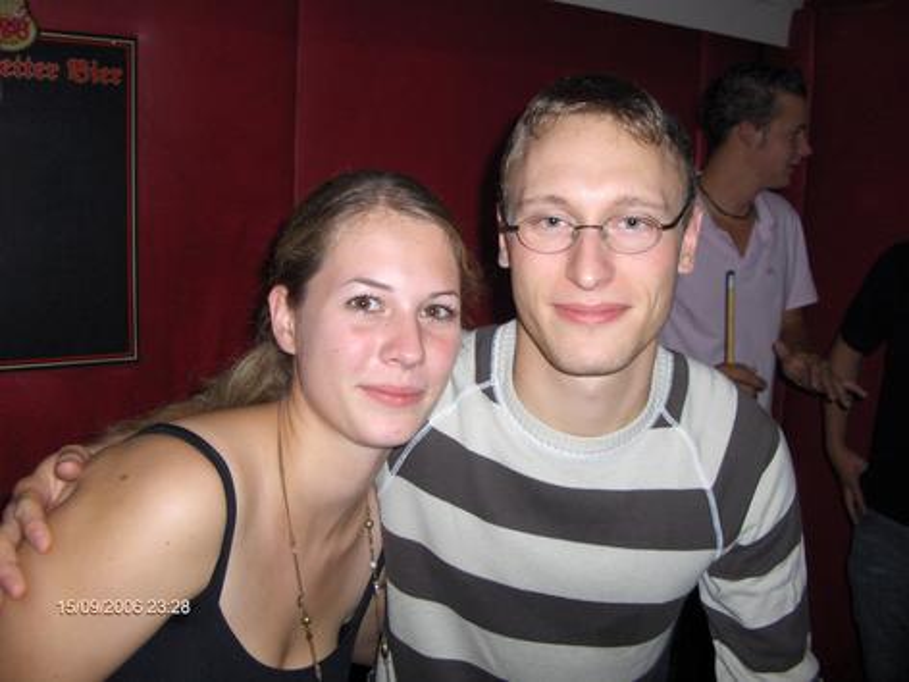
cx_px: 454
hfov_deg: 52.6
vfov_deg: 40.7
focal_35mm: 35
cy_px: 341
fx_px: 919
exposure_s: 1/60
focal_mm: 5.8
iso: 100
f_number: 2.6
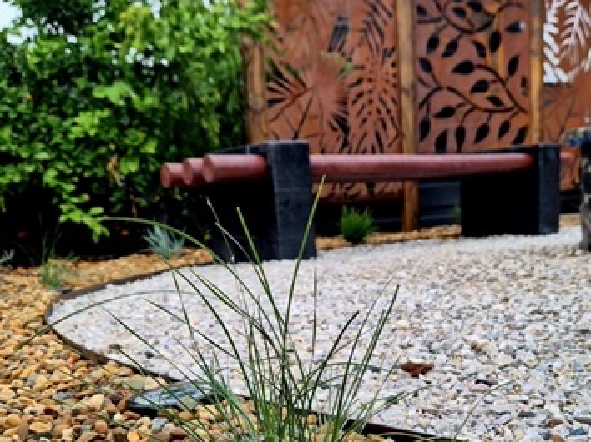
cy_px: 324
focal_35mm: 39
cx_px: 341
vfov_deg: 36.1
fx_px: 665
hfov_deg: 47.7
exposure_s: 1/270
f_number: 1.8
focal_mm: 5.4
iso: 25
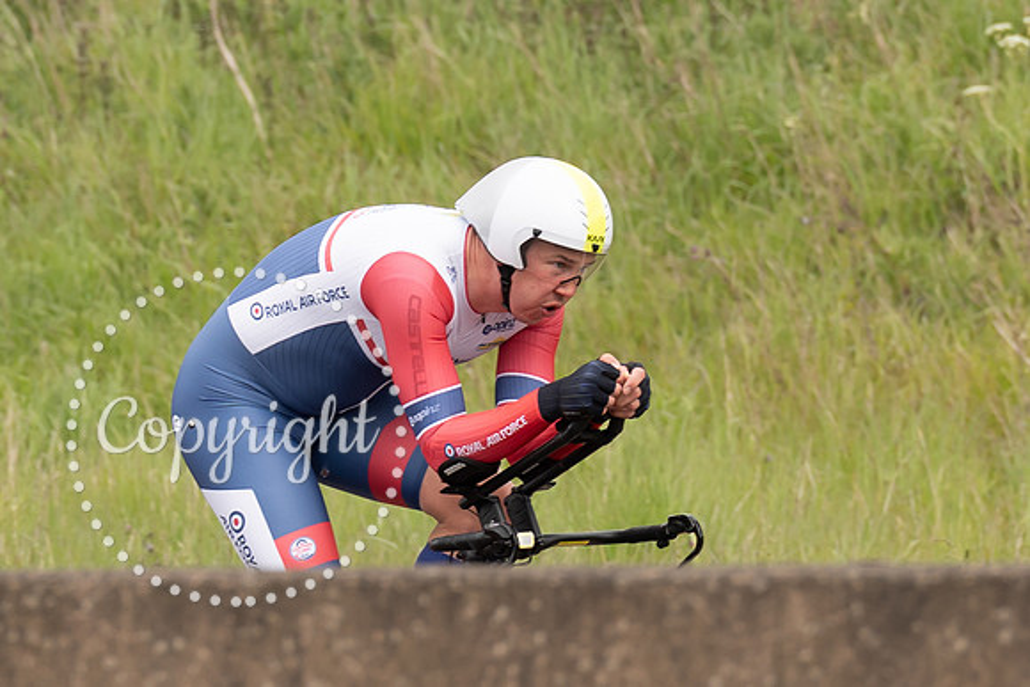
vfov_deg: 1.8
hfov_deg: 2.7
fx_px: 21827
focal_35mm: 763
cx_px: 573
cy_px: 266
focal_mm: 200
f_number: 4
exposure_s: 1/800
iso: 200
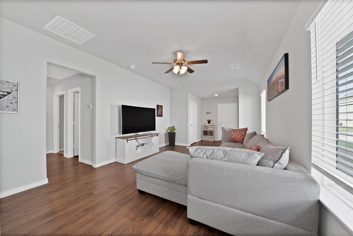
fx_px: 118
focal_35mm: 12
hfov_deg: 112.6
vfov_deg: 90.1
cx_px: 176
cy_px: 118
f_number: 9
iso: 640
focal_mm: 12
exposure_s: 1/6
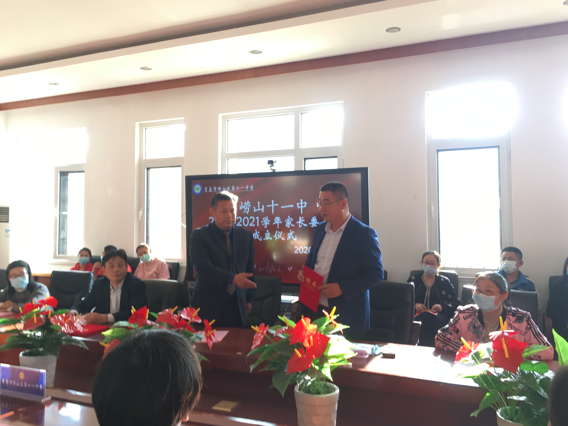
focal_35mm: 30
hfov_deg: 60.0
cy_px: 217
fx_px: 492
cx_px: 286
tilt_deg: +1.1
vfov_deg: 46.8
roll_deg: -1.6
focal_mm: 4.15
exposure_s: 1/33
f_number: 2.2
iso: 25
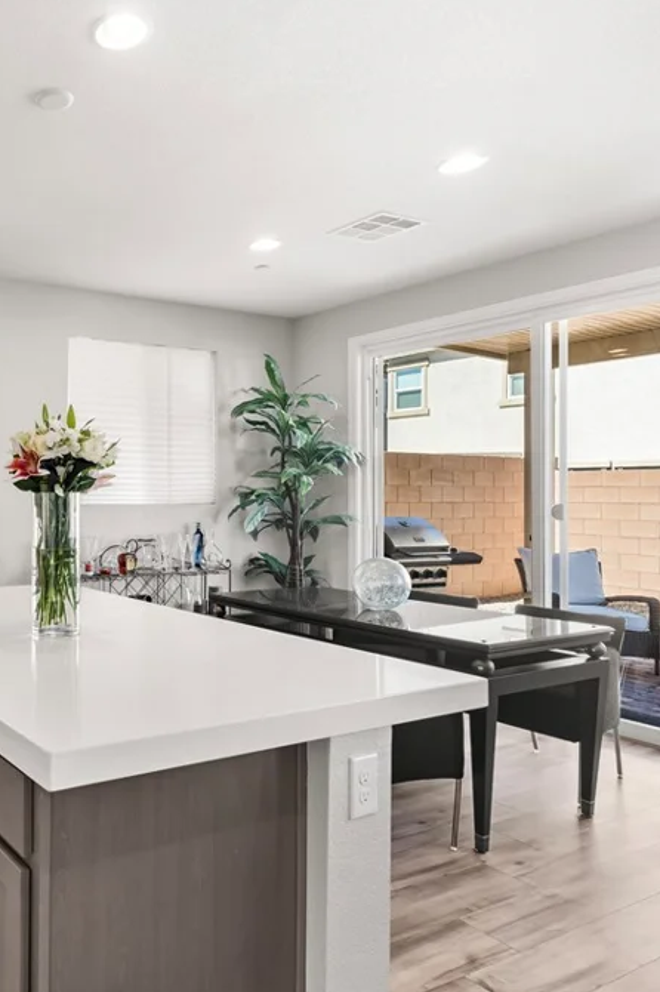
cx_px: -9
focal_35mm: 26
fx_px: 716
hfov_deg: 42.4
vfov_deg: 69.4
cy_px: 489
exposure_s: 1/10
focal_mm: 17
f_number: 8
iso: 320
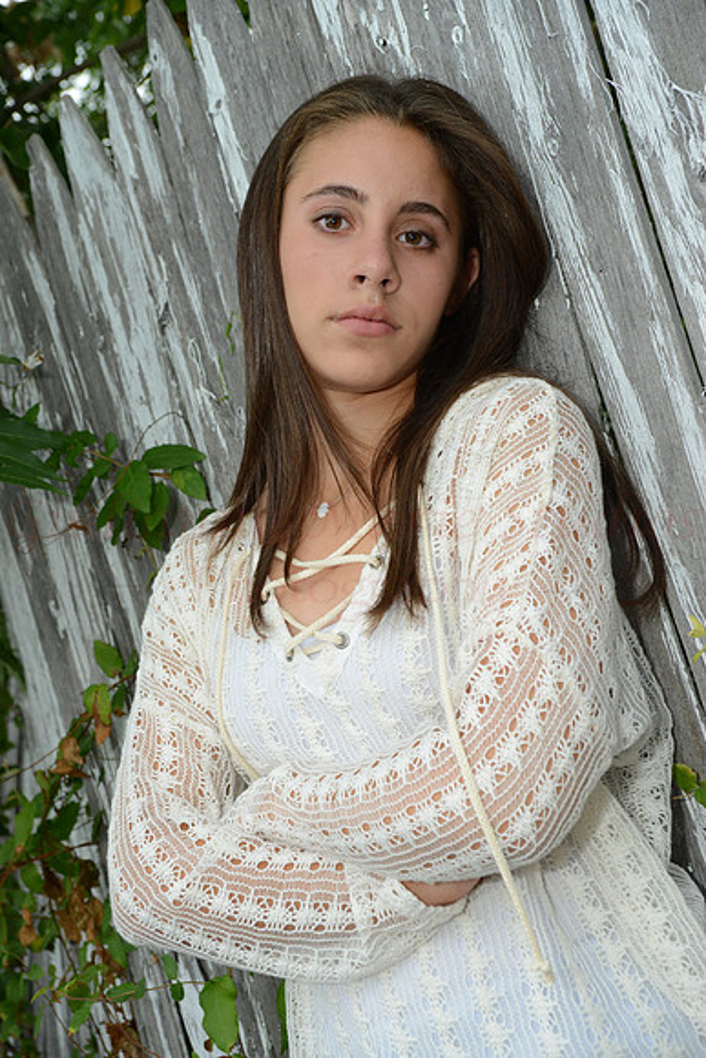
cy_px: 529
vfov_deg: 36.2
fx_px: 1617
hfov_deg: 24.6
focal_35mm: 55
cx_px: 353
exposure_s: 1/125
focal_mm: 55
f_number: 9
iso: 1600
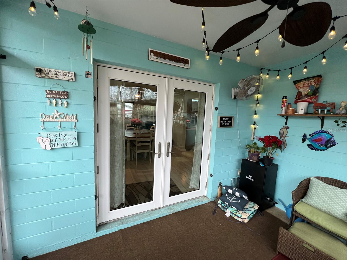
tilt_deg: -6.0
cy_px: 130
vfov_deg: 89.9
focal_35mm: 13
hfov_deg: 106.2
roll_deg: -2.4
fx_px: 130
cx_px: 174
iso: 200
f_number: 1.8
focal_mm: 1.57
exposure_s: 1/120
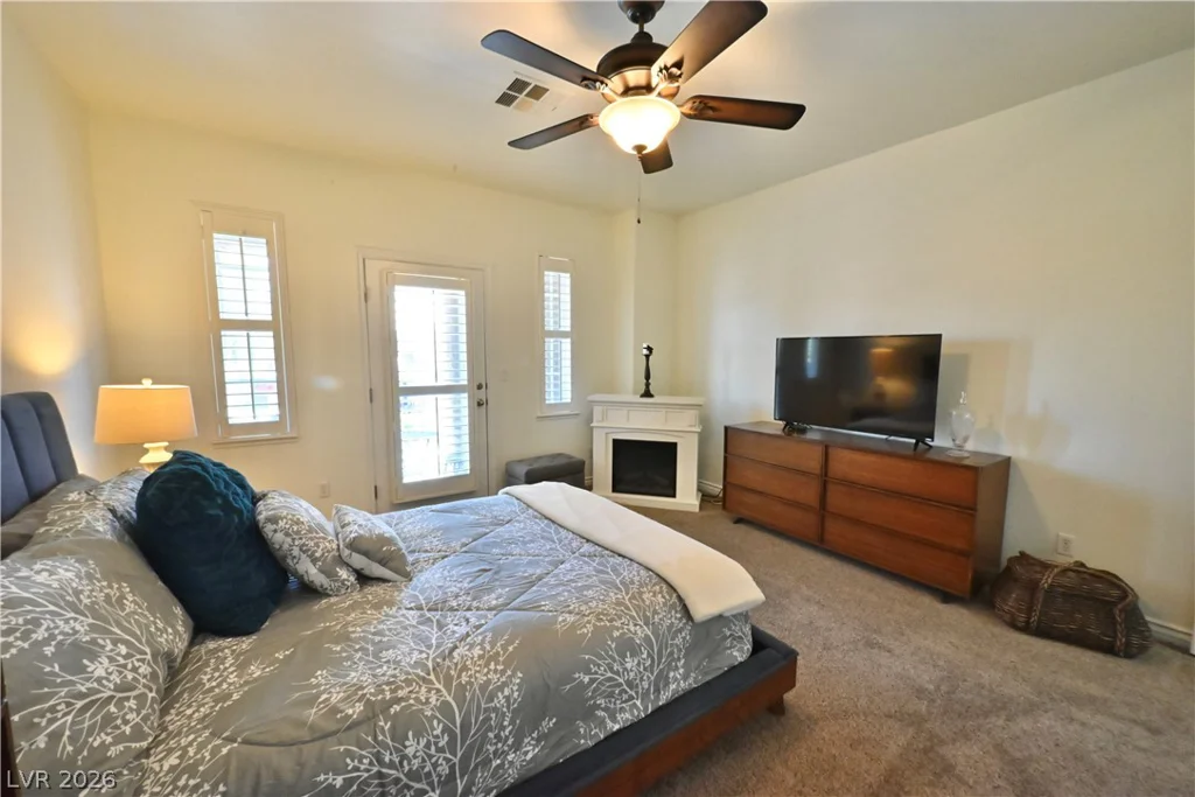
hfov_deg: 104.2
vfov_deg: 81.2
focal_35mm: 14
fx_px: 465
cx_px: 598
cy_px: 398
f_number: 22
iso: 12800
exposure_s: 1/30
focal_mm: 14
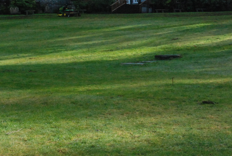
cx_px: 172
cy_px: 2
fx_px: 510
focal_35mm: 79
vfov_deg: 17.0
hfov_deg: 25.3
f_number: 14
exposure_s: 1/320
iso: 1600
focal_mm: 24
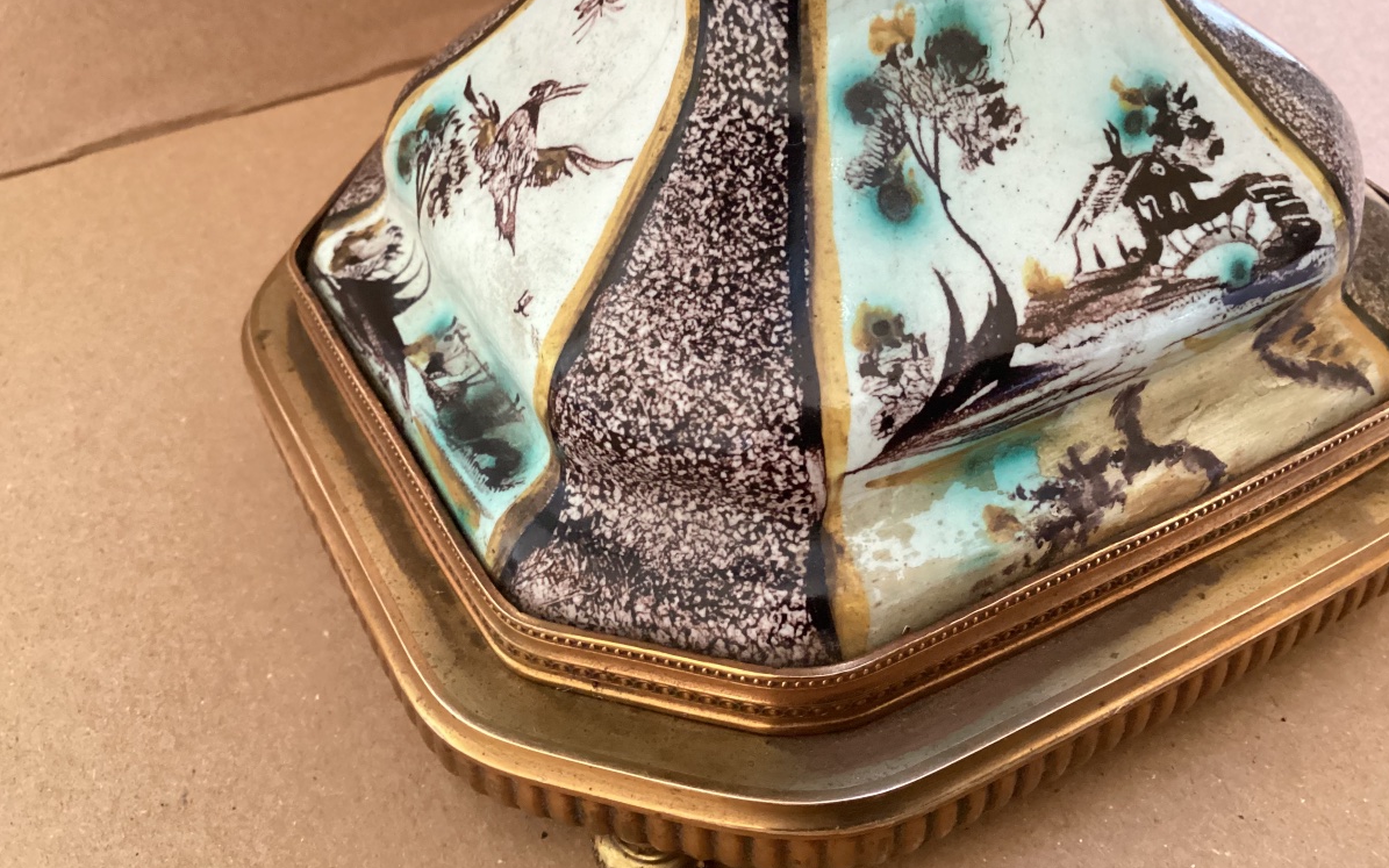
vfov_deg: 38.3
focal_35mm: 33
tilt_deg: -42.9
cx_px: 696
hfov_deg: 58.1
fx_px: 1249
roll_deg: +0.0
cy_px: 419
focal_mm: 3.3
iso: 640
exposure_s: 1/17
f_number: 2.4
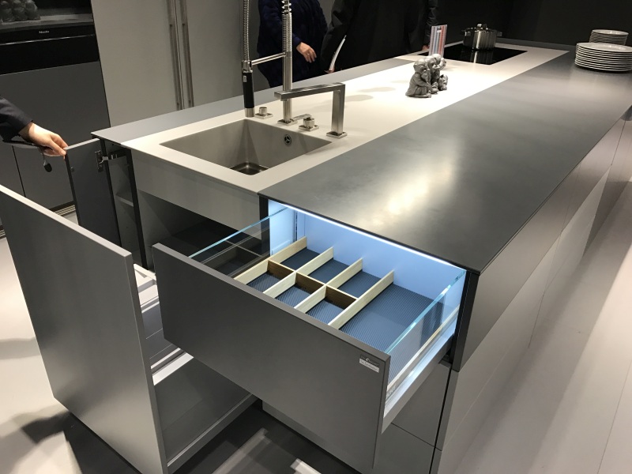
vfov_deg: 49.7
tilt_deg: -26.8
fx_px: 511
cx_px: 316
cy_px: 237
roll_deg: -1.4
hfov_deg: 63.4
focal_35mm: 28
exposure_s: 1/33
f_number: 1.8
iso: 32
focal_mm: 3.99
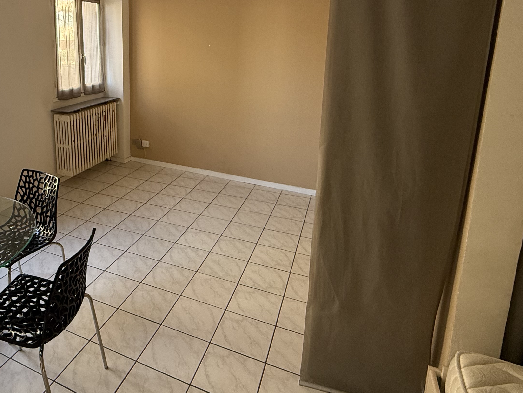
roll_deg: -0.2
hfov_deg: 64.1
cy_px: 117
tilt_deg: -11.6
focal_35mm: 26
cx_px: 143
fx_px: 393
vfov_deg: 51.6
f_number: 2.2
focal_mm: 2.22
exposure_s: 1/99
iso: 160
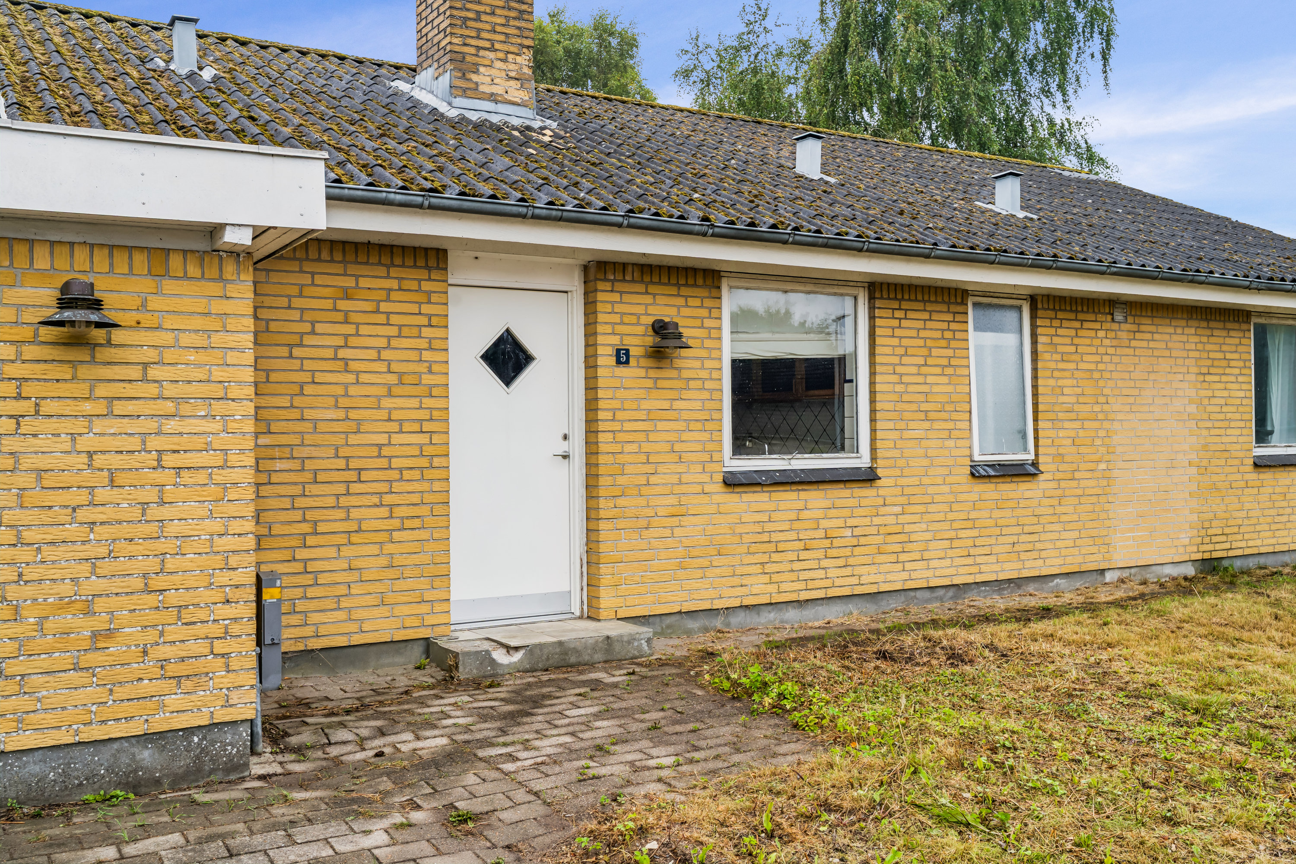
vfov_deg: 40.0
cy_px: 432
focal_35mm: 33
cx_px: 648
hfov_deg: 57.2
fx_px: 1188
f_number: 8
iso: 200
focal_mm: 33
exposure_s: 1/60
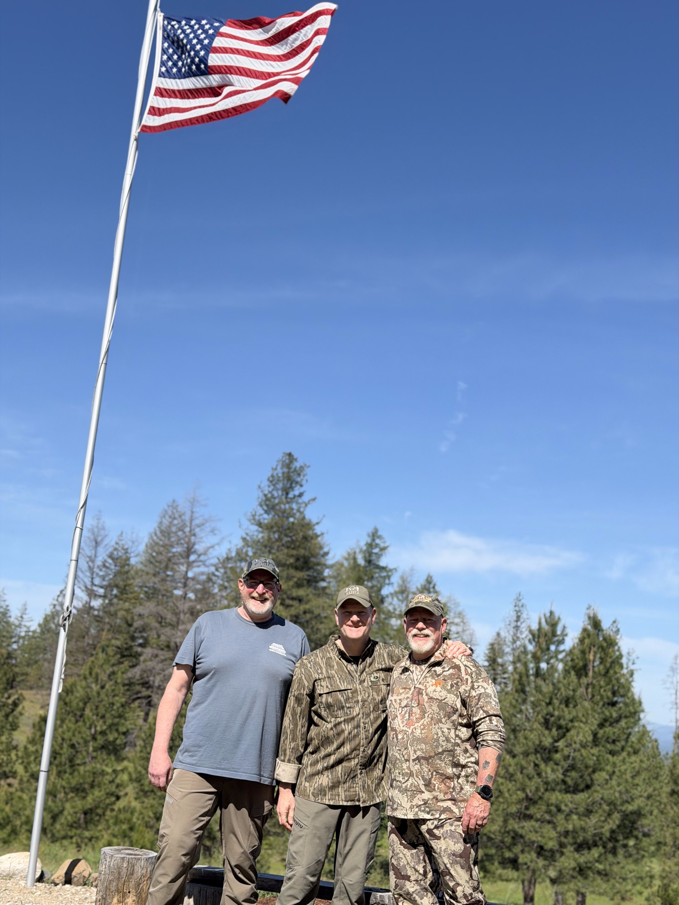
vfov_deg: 39.7
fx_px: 1255
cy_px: 452
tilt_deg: +12.3
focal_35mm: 48
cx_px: 340
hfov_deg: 30.3
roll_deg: -5.0
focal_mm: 6.76
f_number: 1.78
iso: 64
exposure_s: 1/5208
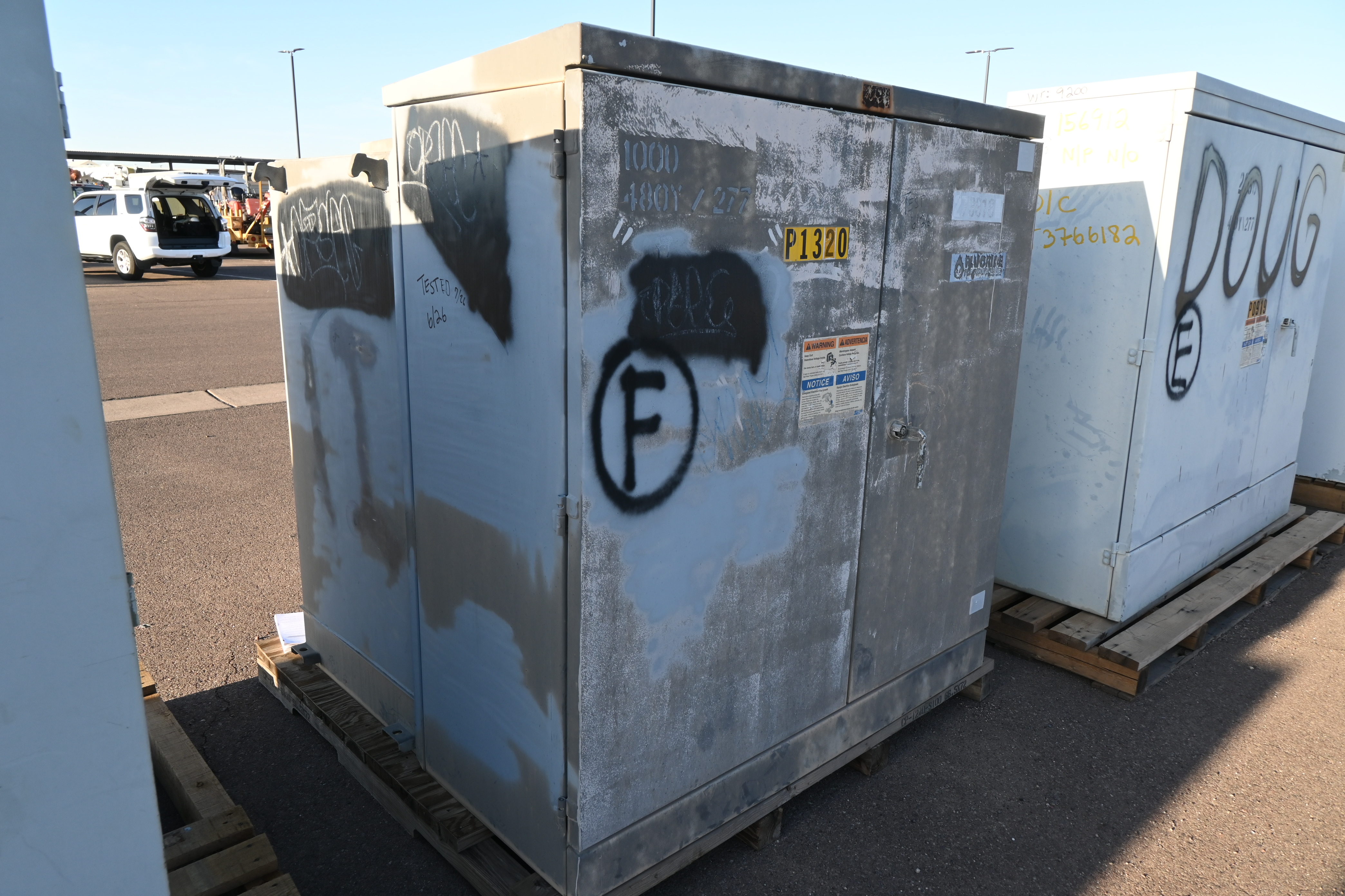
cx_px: 672
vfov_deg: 53.1
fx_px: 897
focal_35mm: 24
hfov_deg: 73.7
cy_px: 448
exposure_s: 1/250
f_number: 5.6
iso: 180
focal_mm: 16
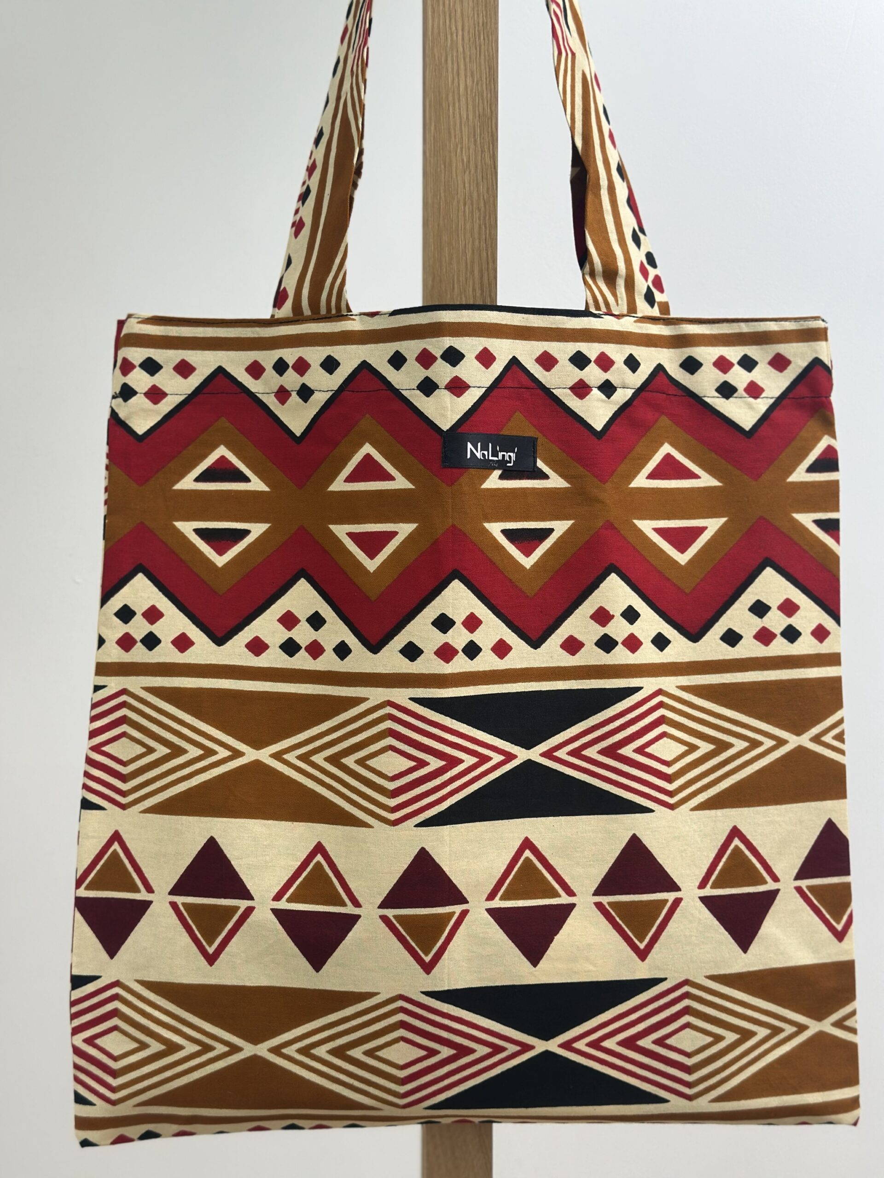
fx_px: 1634
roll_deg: -1.5
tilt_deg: -4.8
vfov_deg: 39.7
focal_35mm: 48
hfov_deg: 30.3
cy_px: 589
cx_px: 442
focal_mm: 6.86
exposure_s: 1/104
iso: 64
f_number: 1.78
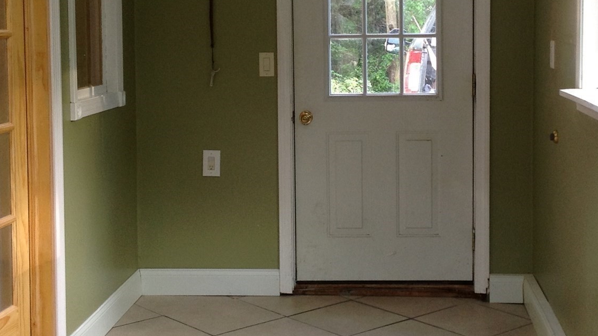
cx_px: 358
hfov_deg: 30.5
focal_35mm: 69
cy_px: 110
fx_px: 1094
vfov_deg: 17.4
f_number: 2.4
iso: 64
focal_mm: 4.28
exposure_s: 1/30
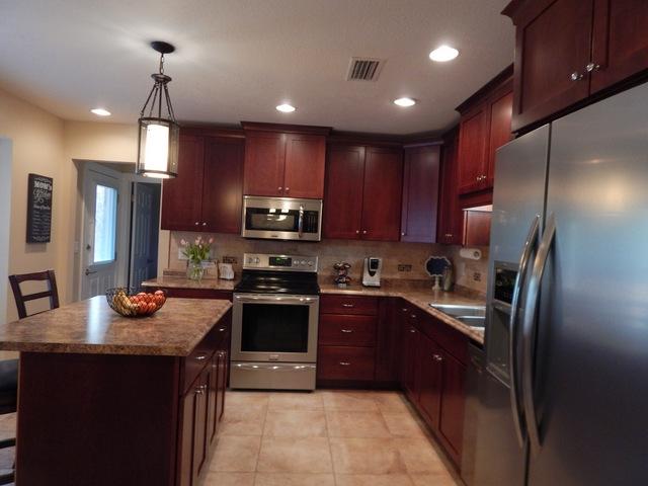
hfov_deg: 76.4
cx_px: 324
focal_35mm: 22
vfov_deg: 61.1
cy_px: 243
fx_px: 412
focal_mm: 4
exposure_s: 1/30
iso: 250
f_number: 3
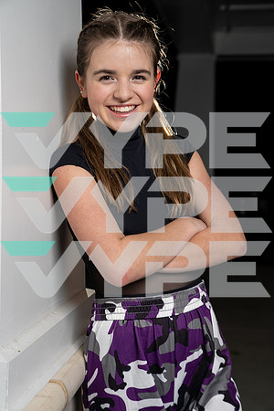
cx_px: 137
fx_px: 742
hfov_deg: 20.9
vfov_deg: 31.0
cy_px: 206
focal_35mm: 65
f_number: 5.6
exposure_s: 1/250
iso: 100
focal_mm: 65
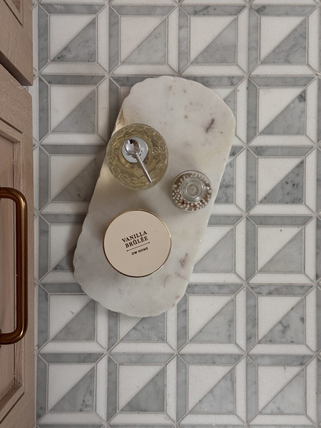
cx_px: 160
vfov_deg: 39.7
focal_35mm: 48
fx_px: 593
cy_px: 214
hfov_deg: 30.3
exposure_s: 1/60
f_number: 1.78
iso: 250
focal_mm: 6.76
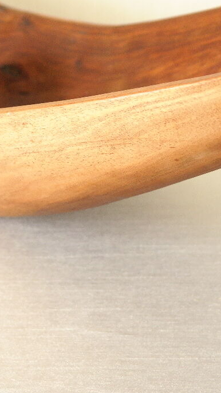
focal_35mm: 95
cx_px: 50
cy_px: 67
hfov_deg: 12.7
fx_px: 989
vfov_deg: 22.1
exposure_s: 1/30
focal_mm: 24
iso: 800
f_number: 5.6
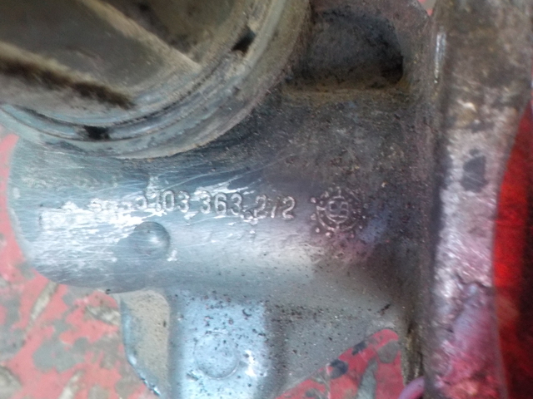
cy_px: 200
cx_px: 266
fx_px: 462
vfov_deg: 46.8
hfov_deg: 60.0
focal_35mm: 30
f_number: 3.3
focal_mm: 4.1
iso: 640
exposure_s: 1/8
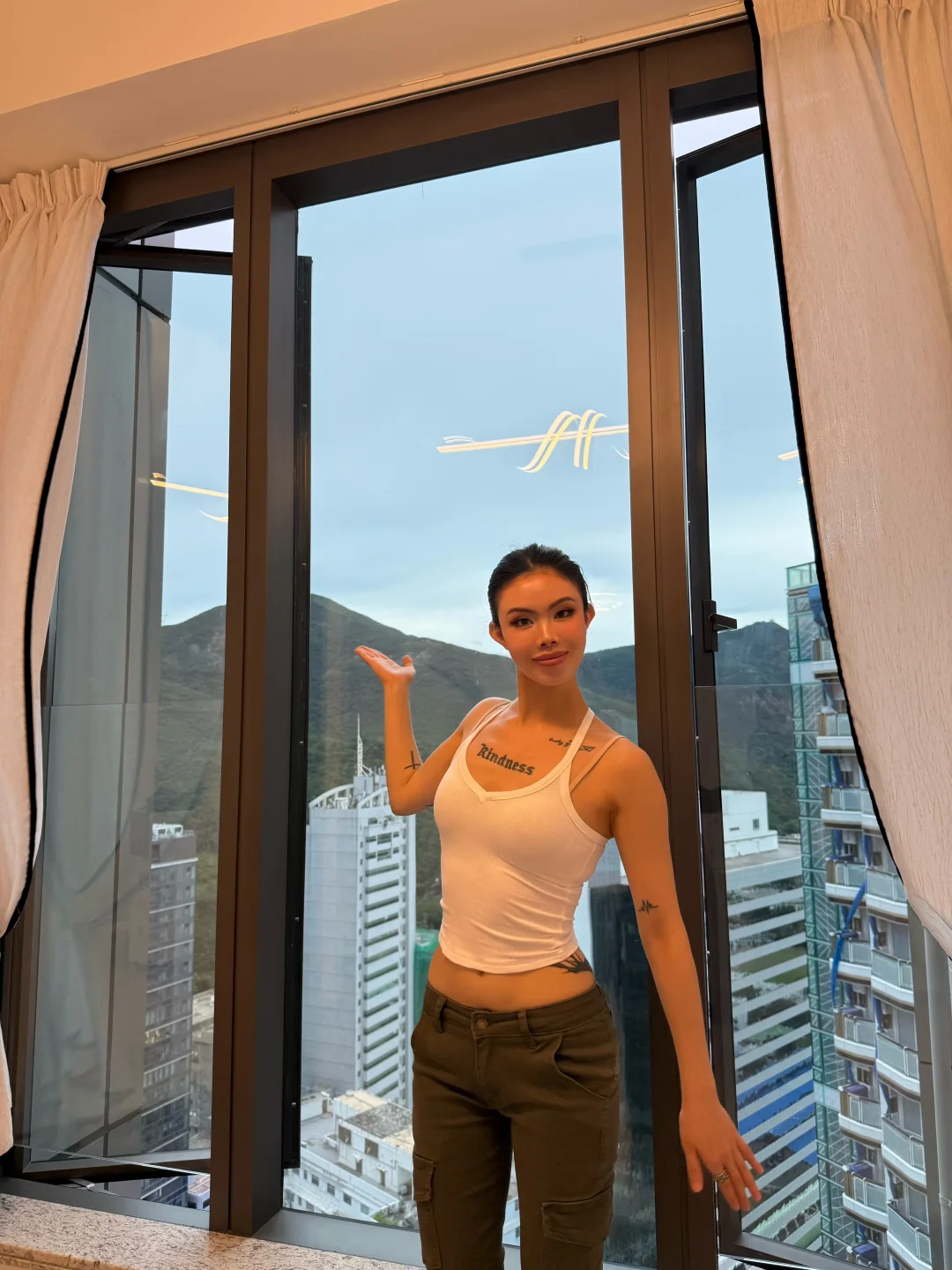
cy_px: 635
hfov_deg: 56.8
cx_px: 476
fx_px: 880
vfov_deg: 71.6
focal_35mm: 24
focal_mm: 6.76
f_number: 1.78
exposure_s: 1/120
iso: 80
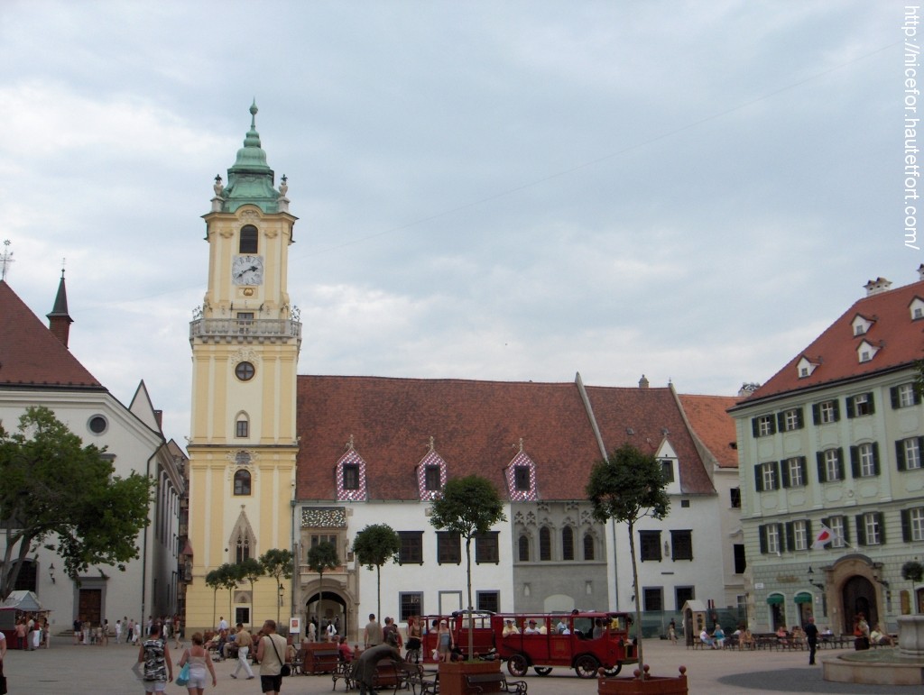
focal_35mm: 39
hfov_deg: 47.8
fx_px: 1042
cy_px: 348
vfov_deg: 36.9
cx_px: 462
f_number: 4.8
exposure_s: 1/680
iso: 100
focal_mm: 8
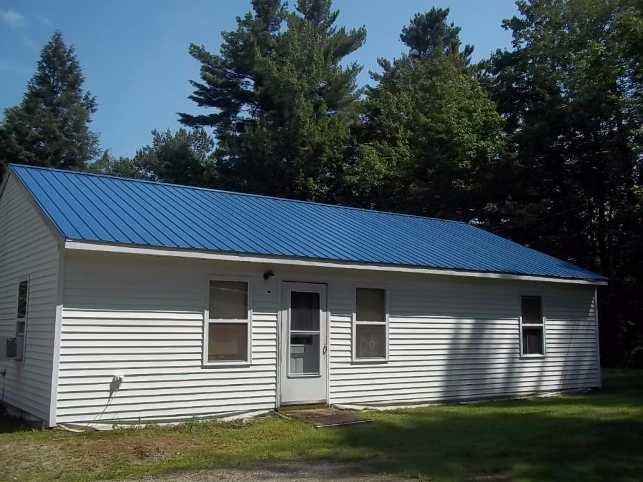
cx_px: 322
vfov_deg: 39.7
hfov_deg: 51.4
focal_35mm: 36
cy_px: 241
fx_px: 669
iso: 80
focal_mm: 6.5
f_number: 8
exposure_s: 1/320
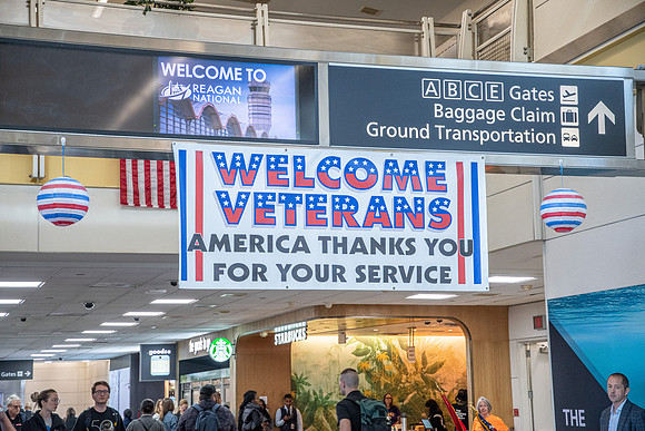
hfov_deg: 29.2
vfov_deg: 19.7
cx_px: 322
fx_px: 1236
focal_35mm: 69
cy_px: 216
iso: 640
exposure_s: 1/125
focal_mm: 46
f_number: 3.5
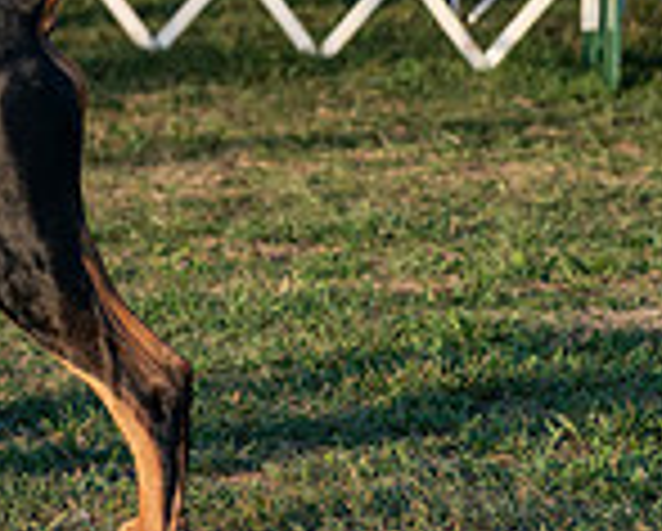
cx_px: -453
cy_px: -225
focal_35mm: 568
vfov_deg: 2.7
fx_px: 11143
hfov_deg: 3.4
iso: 1000
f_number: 4.5
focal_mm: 132
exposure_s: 1/1600
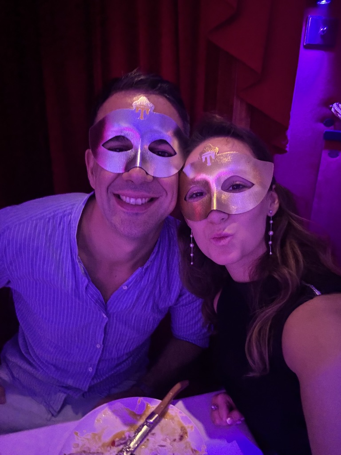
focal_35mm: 23
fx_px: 302
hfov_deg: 58.9
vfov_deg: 73.9
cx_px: 170
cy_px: 228
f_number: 1.9
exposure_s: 1/19
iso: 640
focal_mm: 2.69
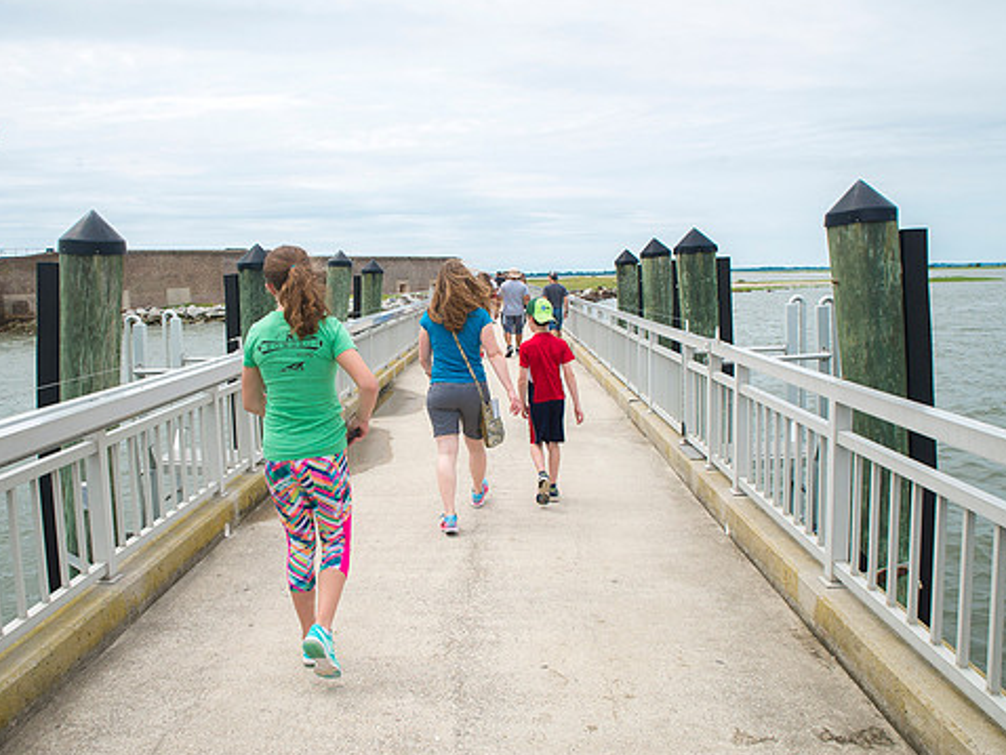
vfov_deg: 49.8
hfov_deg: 63.1
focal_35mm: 28
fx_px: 814
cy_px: 361
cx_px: 434
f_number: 10
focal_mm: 24
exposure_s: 1/1250
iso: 800
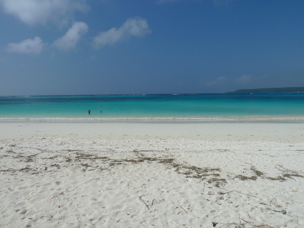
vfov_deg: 54.9
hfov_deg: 69.4
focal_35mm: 25
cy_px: 114
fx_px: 220
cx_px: 152
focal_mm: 4.1
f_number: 6.3
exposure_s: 1/800
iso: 80
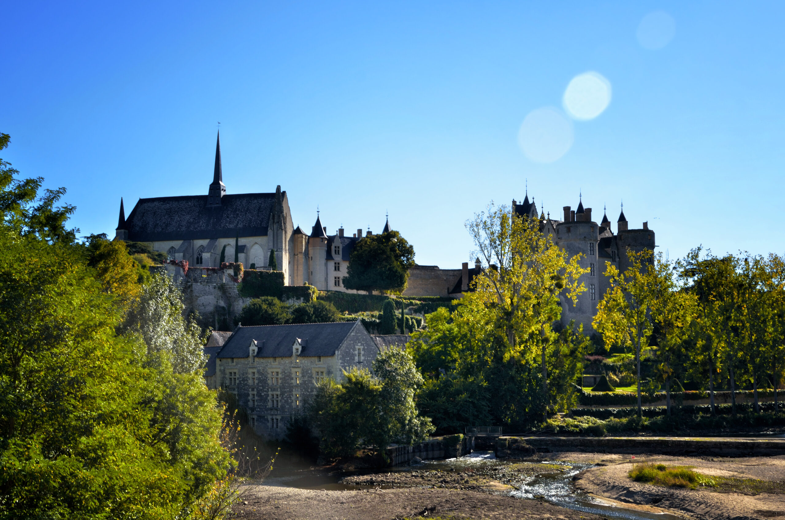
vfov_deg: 29.7
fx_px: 979
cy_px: 260
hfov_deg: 43.7
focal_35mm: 45
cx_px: 392
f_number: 10
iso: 100
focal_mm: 30
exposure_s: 1/160
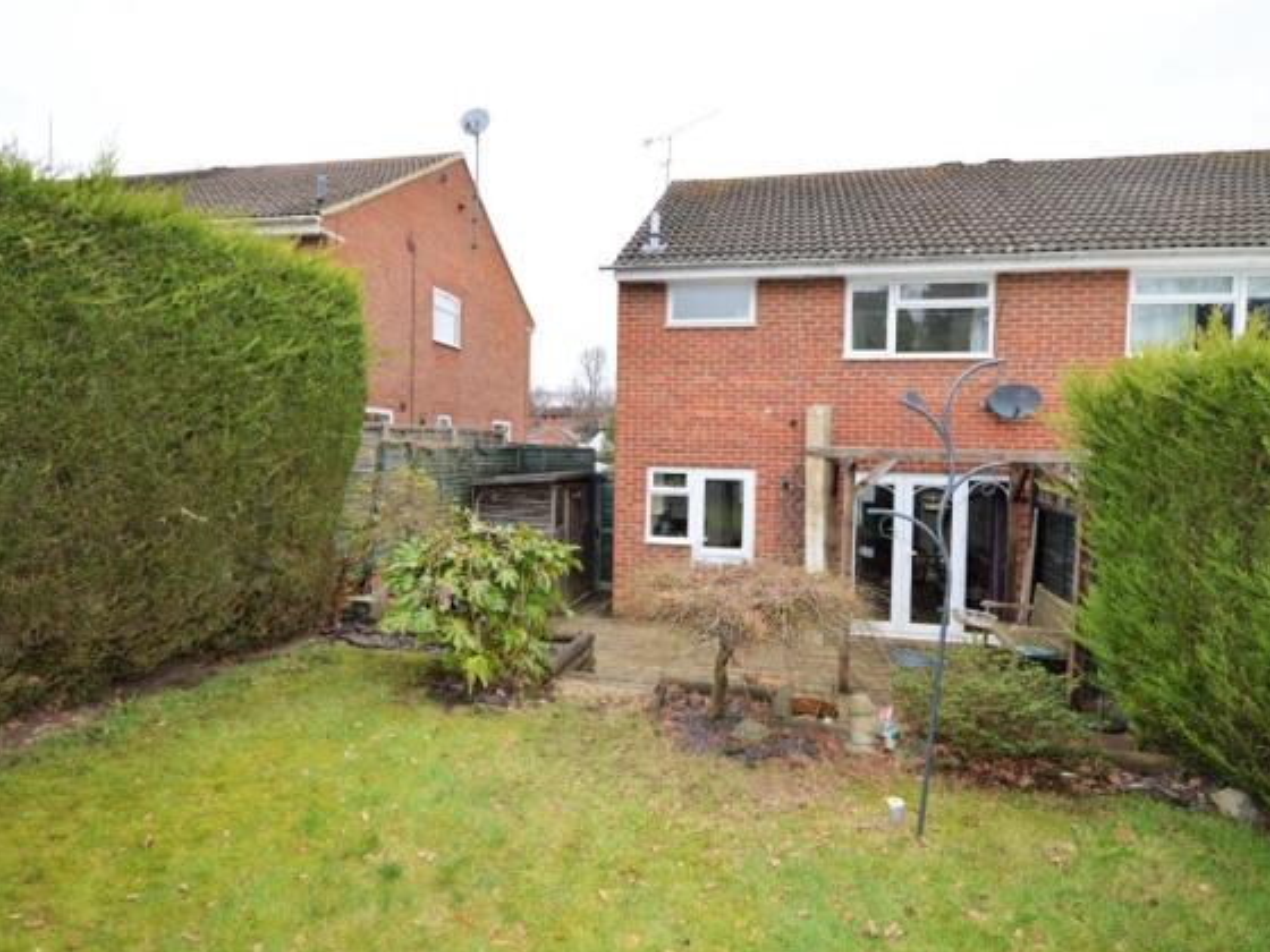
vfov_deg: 69.9
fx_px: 681
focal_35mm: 19
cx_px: 617
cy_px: 471
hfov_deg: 86.0
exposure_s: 1/125
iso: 400
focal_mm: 11
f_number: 5.6
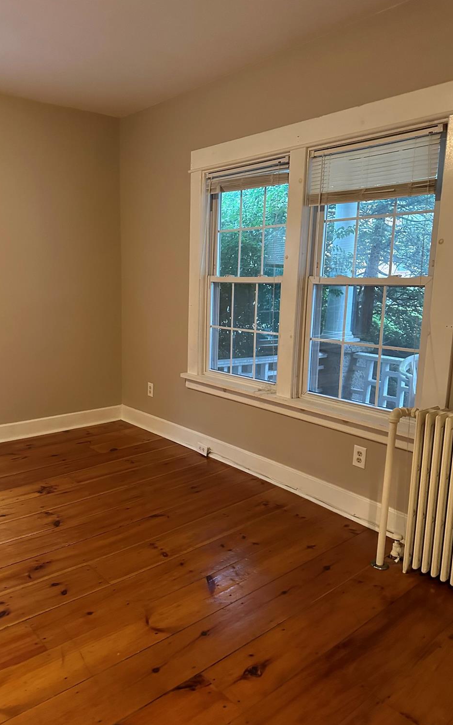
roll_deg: -0.9
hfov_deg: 47.5
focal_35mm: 26
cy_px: 368
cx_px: 198
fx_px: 514
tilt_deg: -9.0
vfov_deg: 70.4
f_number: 1.78
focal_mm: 6.86
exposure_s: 1/40
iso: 1000
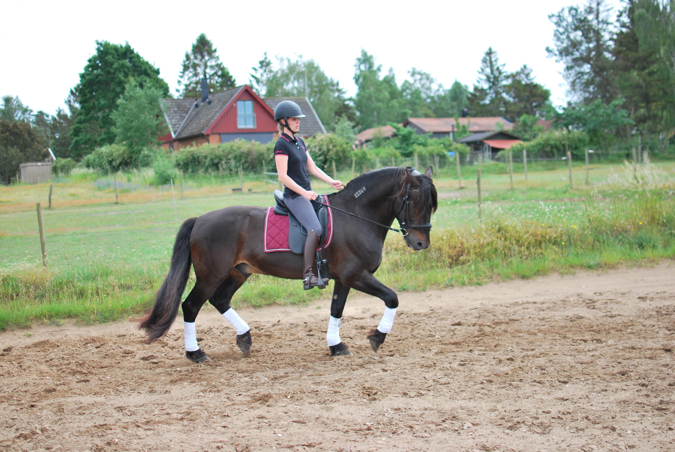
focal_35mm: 52
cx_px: 338
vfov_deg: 25.8
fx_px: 986
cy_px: 226
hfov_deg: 37.8
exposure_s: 1/3200
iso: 200
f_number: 1.8
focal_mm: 35
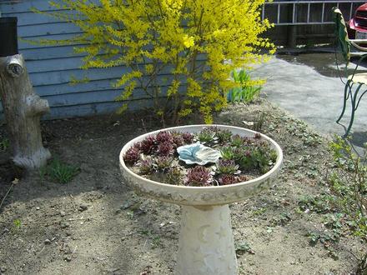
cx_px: 184
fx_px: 382
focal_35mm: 36
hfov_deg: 51.4
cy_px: 138
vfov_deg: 39.7
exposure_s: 1/222
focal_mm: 6
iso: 100
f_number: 4.7
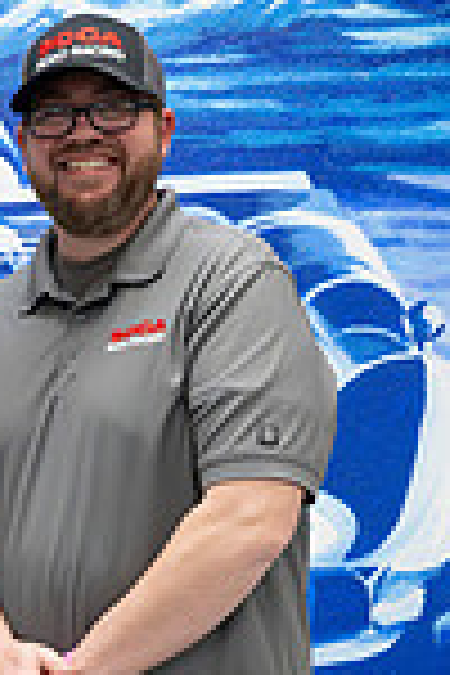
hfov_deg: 10.4
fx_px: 2419
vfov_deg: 15.4
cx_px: -112
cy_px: 756
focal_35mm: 129
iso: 10000
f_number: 7.1
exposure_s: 1/250
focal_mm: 43
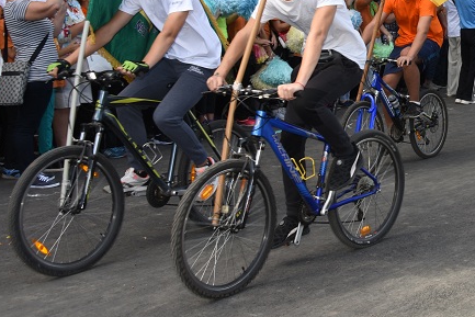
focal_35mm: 73
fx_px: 963
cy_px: 62
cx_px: 485
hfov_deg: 26.1
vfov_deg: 18.5
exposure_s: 1/200
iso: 320
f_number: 8
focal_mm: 35
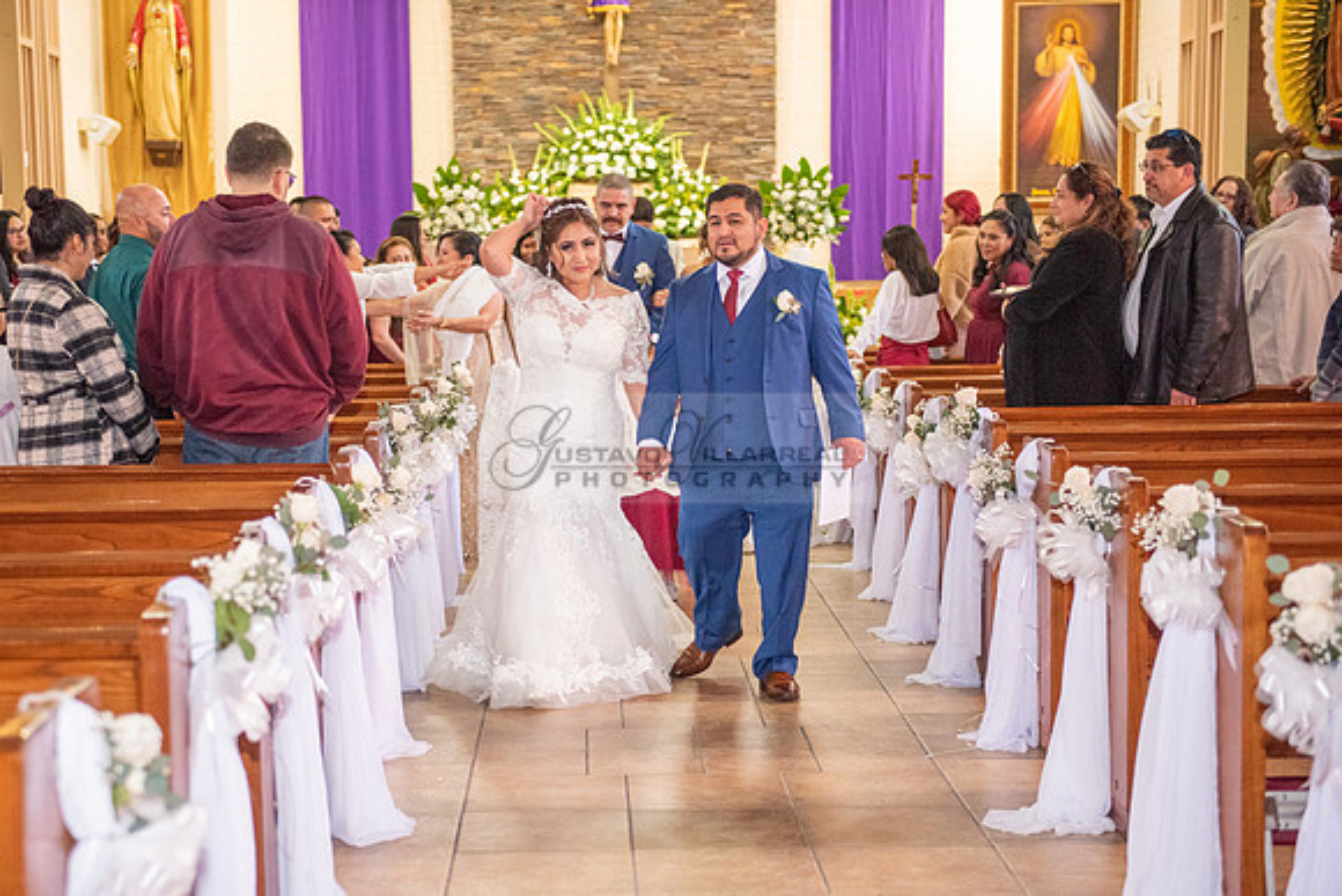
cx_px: 573
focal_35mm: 67
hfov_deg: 30.2
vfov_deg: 20.5
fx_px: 2480
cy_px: 514
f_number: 2.8
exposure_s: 1/160
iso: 2000
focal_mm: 58
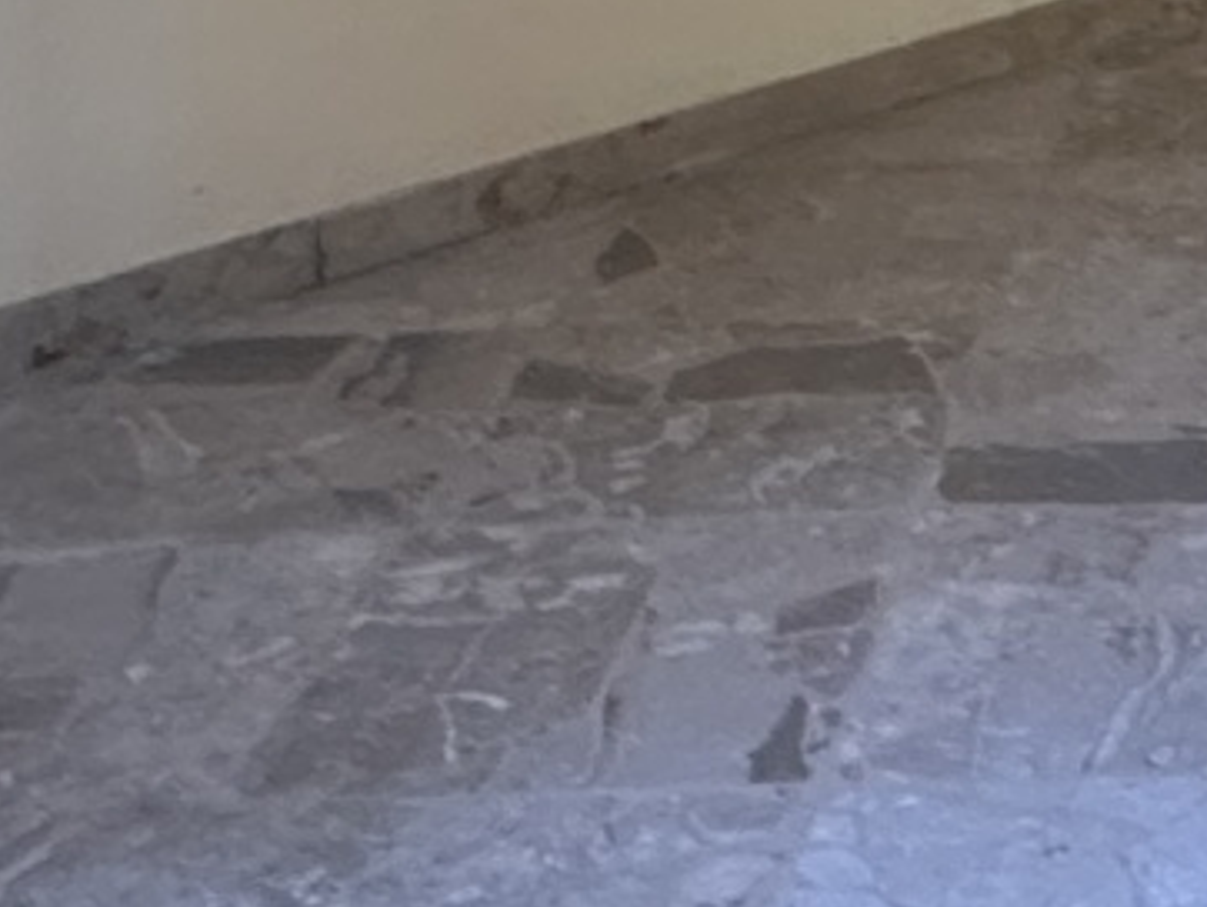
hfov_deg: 18.7
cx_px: 1457
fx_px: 3454
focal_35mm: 99
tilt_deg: -2.5
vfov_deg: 13.1
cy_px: -847
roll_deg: +2.1
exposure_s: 1/99
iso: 200
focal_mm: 2.22
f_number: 2.2
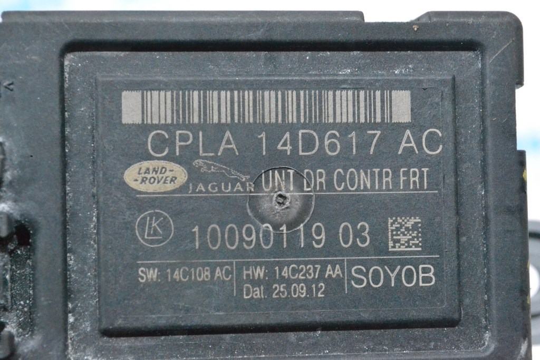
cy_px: 180
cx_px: 270
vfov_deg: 16.6
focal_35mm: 82
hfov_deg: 24.6
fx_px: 1238
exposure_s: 1/160
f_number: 9
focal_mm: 55
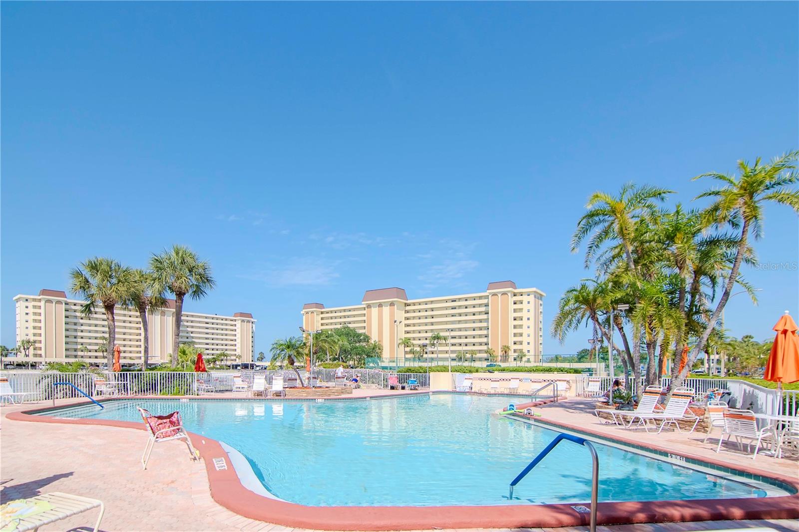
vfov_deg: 72.0
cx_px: 400
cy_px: 266
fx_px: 366
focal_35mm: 16
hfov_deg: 95.0
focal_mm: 11
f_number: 5
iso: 400
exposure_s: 1/4000
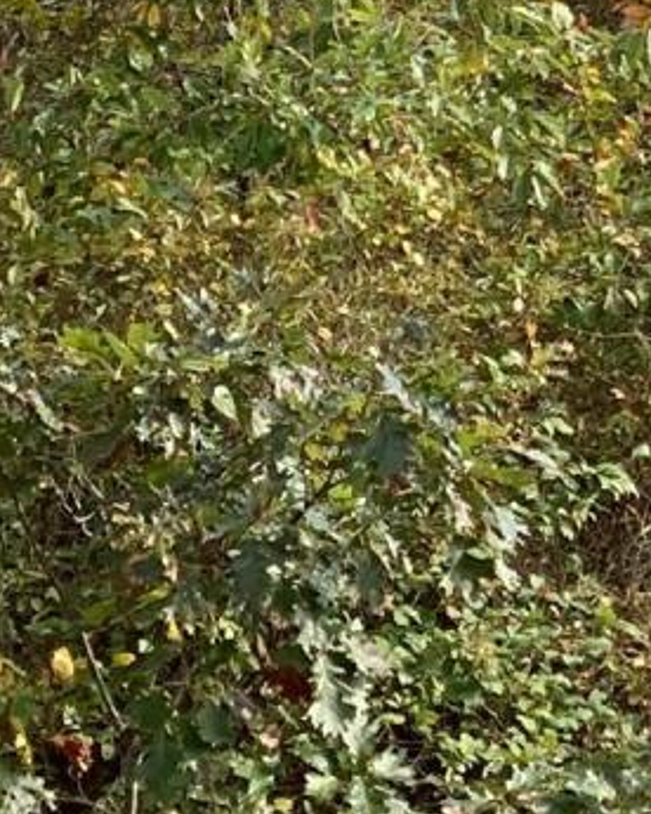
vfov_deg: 6.3
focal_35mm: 294
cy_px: -993
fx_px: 7081
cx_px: 1540
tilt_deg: -8.0
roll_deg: +2.8
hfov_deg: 5.1
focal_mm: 6
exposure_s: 1/122
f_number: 2.4
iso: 16
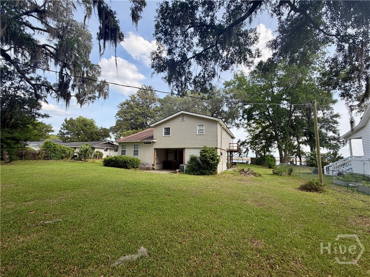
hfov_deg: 102.1
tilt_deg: +5.7
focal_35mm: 14
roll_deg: -2.0
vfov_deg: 85.7
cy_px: 138
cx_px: 185
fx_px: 150
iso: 40
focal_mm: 2.22
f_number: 2.2
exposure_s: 1/554
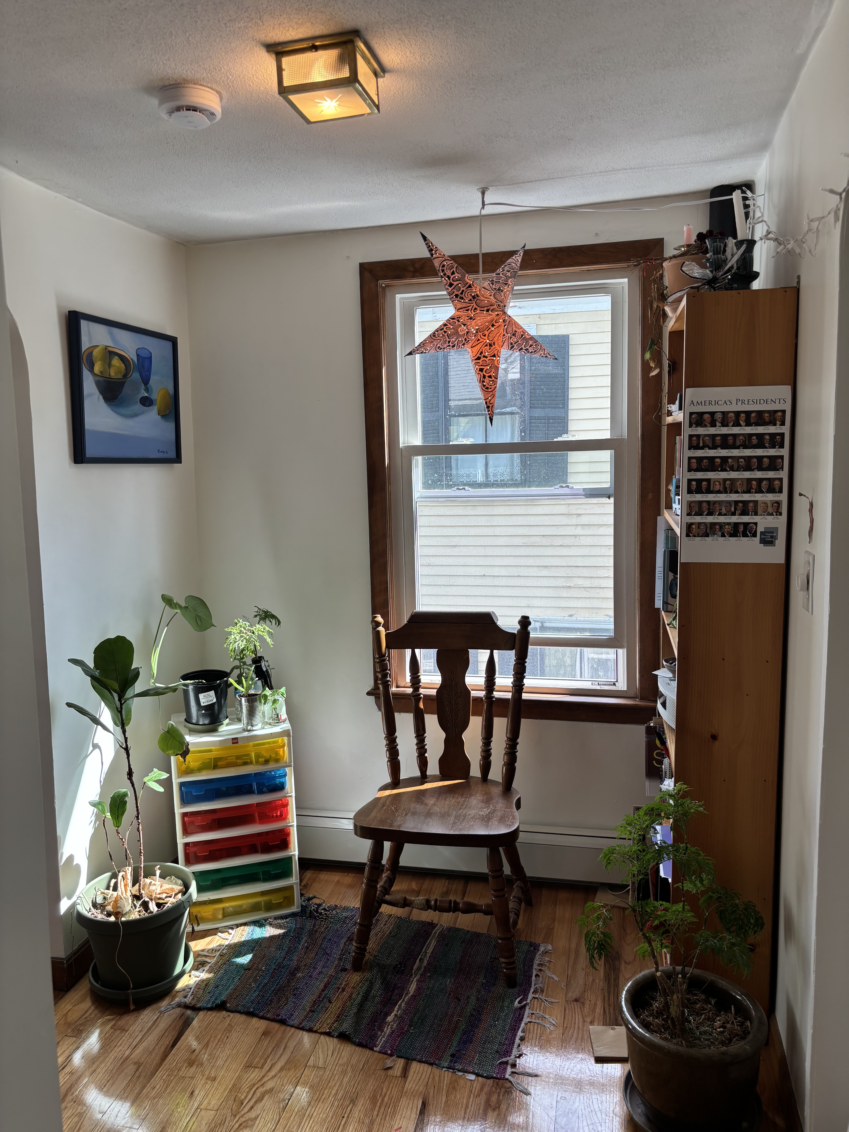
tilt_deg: -6.8
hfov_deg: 53.1
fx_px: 850
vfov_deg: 67.3
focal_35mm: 26
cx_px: 424
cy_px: 566
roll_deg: +0.1
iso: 40
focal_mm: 5.96
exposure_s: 1/122
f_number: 1.6
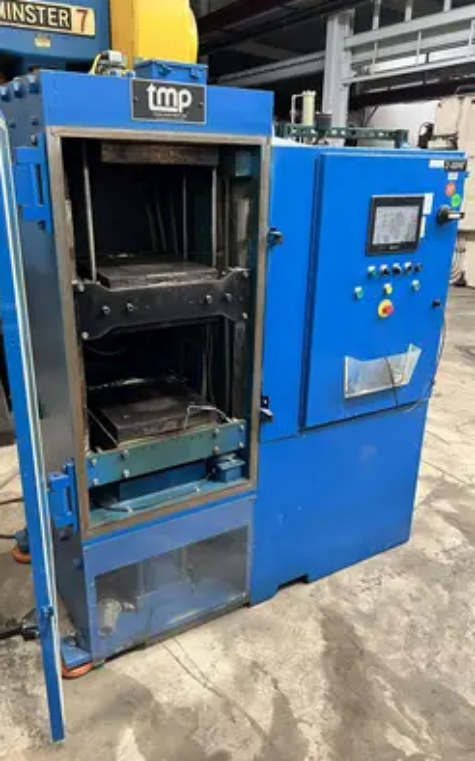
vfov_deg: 66.5
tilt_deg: -18.9
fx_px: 580
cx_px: 239
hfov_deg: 44.5
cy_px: 380
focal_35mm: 28
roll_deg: -1.5
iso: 160
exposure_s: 1/60
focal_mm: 5.7
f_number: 1.5
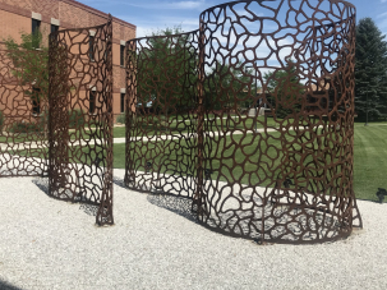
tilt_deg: -2.5
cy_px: 132
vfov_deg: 38.6
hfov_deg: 50.0
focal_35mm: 37
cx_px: 167
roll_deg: +0.1
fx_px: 413
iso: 20
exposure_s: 1/4167
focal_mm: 3.99
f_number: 1.8
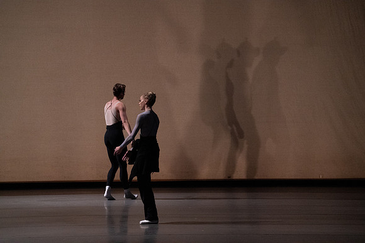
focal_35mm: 197
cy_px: 122
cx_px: 182
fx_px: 1998
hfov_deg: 10.4
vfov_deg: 7.0
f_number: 6.3
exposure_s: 1/500
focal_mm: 197
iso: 12800
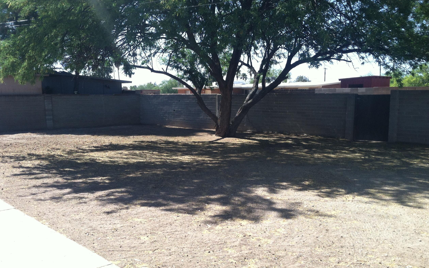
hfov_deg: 51.5
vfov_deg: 33.5
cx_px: 215
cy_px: 154
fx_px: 444
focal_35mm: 38
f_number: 2.8
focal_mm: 3.85
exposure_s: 1/612
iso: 80
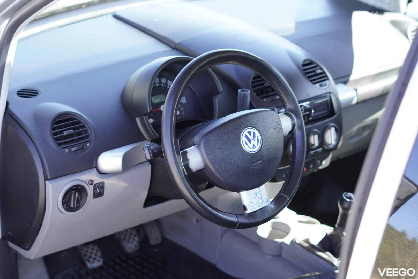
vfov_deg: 18.2
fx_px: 871
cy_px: 140
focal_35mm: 75
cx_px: 209
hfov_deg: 27.0
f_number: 2.5
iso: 500
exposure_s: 1/500
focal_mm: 50
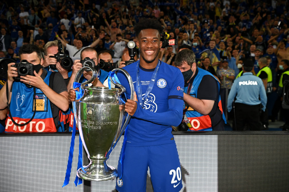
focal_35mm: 38
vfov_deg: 35.1
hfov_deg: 50.7
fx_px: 305
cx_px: 144
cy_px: 96
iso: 1000
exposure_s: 1/500
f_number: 5.6
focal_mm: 38
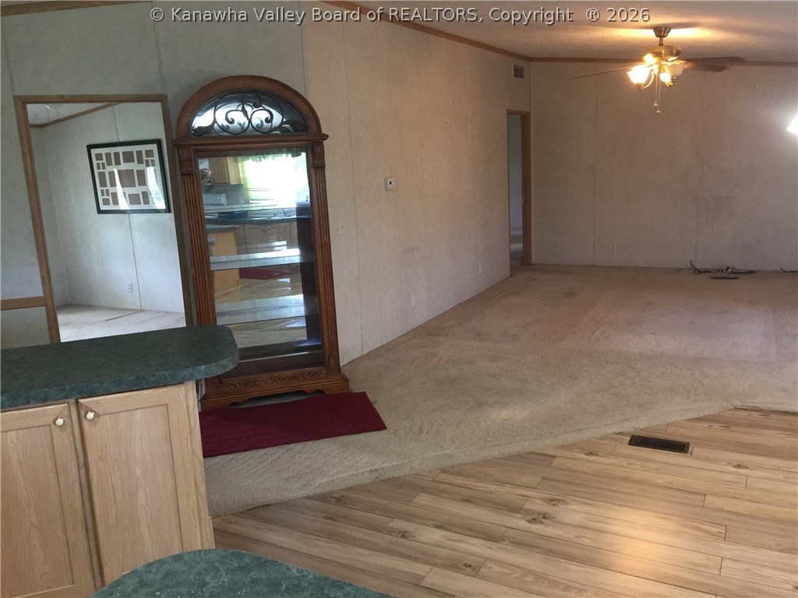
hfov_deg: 61.7
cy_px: 299
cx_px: 399
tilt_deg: -10.2
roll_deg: +2.4
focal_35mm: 29
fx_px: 669
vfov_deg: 48.2
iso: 80
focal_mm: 4.15
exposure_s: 1/15
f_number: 2.2
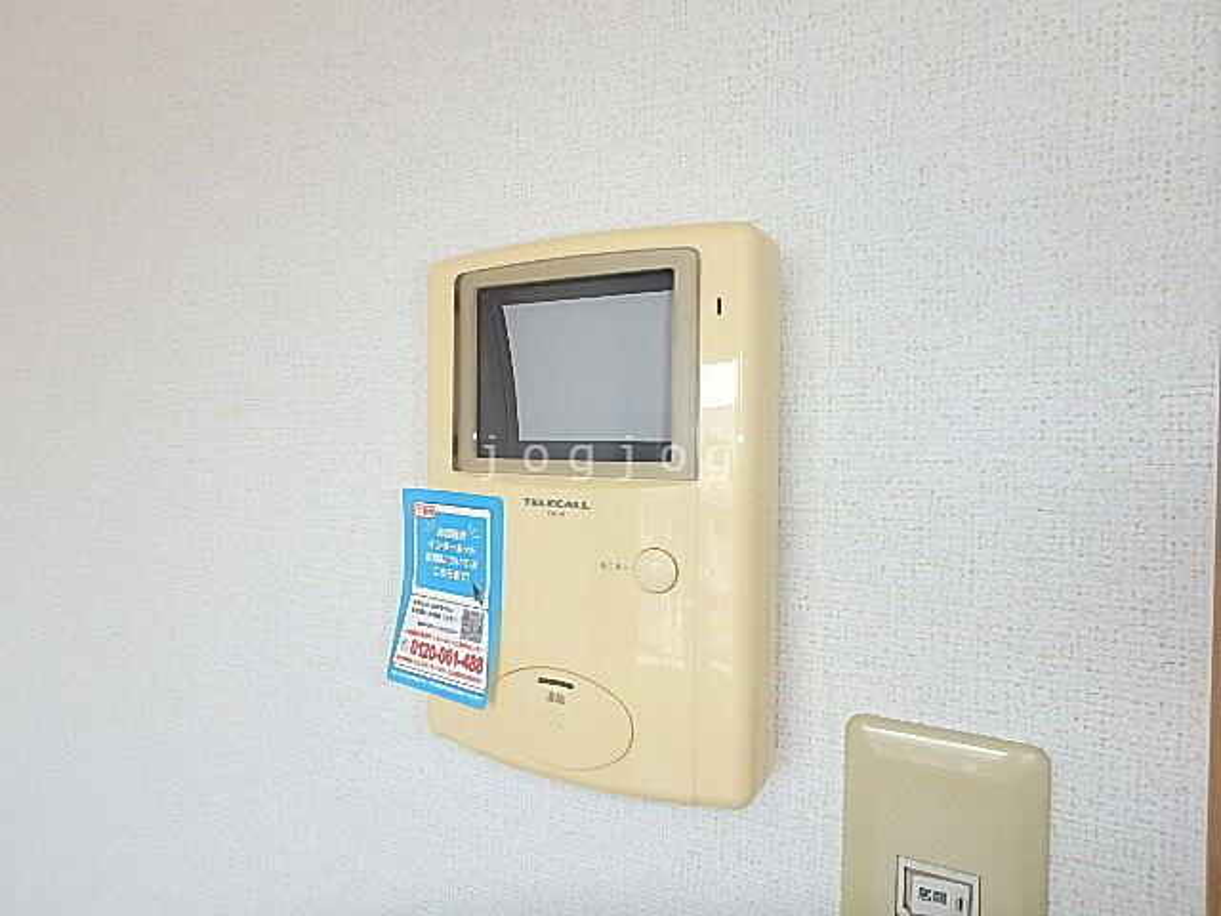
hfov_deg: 79.0
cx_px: 610
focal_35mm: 21
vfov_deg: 63.4
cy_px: 458
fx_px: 741
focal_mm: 3.7
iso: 200
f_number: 3.5
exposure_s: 1/50
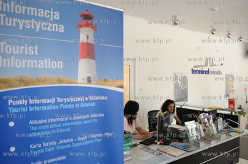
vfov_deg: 47.7
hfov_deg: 67.5
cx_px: 125
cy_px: 88
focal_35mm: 27
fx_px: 186
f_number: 2.8
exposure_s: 1/80
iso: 400
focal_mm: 24
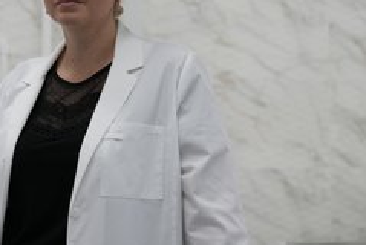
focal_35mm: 117
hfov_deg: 17.4
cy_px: 53
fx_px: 1191
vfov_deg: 11.7
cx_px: 86
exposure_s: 1/500
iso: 640
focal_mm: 70
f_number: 2.8
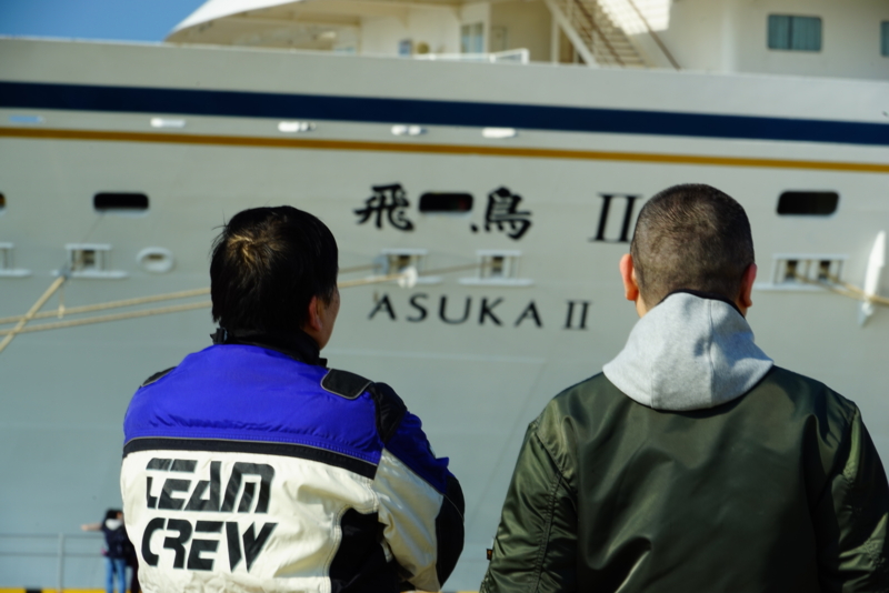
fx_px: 5237
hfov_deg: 9.7
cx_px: 444
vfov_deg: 6.5
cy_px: 296
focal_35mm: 212
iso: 100
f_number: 16
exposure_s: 1/30
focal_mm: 212
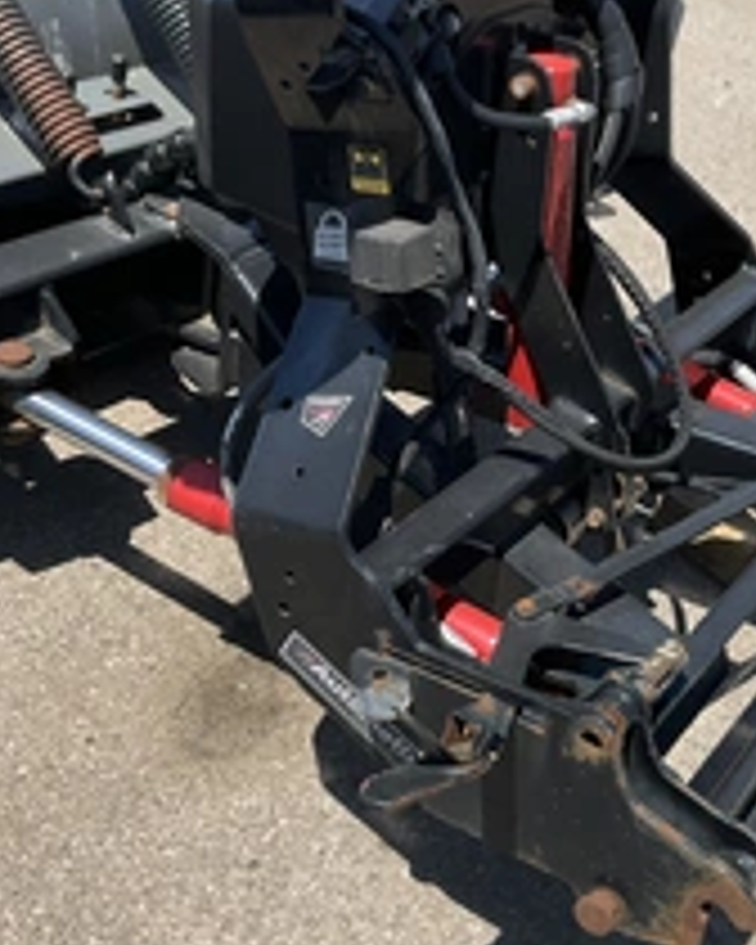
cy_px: 500
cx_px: 634
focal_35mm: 54
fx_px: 1510
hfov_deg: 27.4
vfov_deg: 34.7
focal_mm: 3
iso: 25
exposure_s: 1/1730
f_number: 1.8
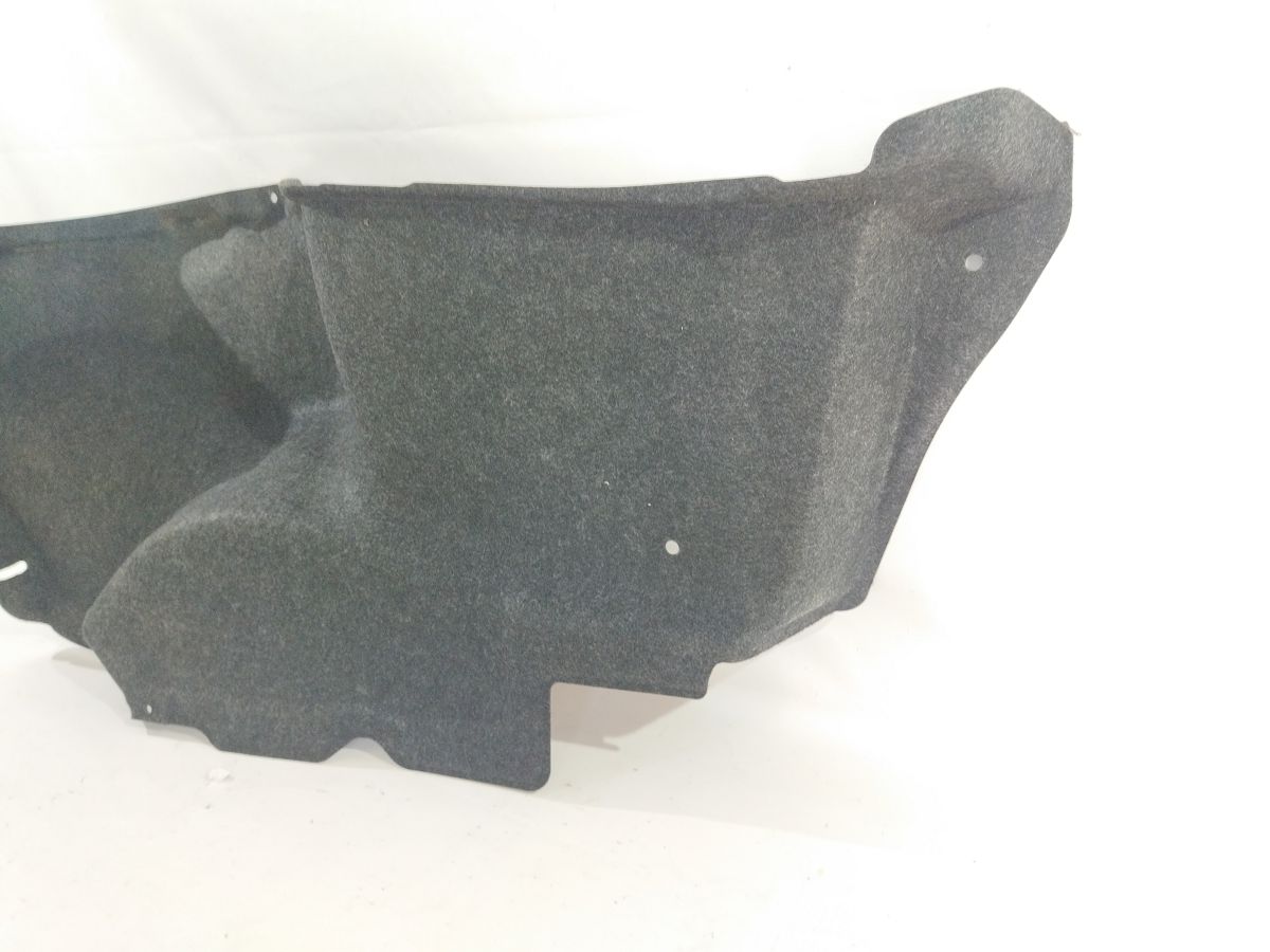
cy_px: 476
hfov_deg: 65.3
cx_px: 635
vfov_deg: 51.4
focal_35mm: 27
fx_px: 991
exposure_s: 1/33
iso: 189
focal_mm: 4.71
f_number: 1.79
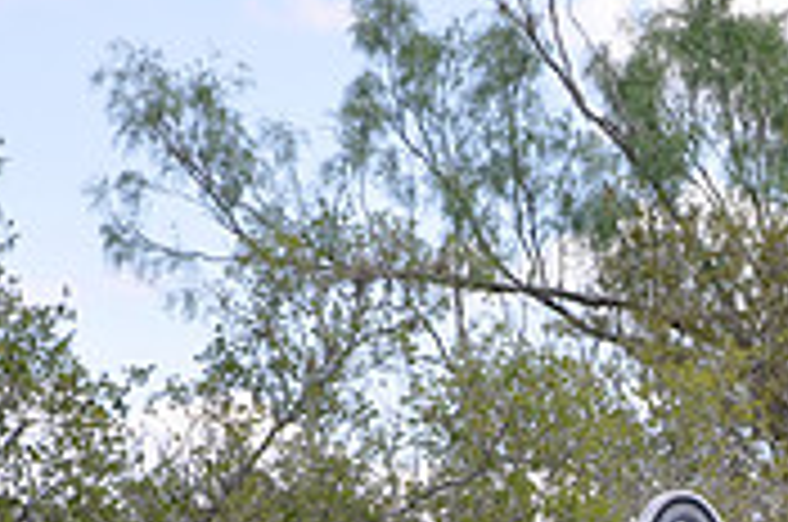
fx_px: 5637
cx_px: 1058
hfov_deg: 7.9
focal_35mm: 258
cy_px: 794
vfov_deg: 5.3
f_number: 8
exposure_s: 1/60
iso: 200
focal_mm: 52
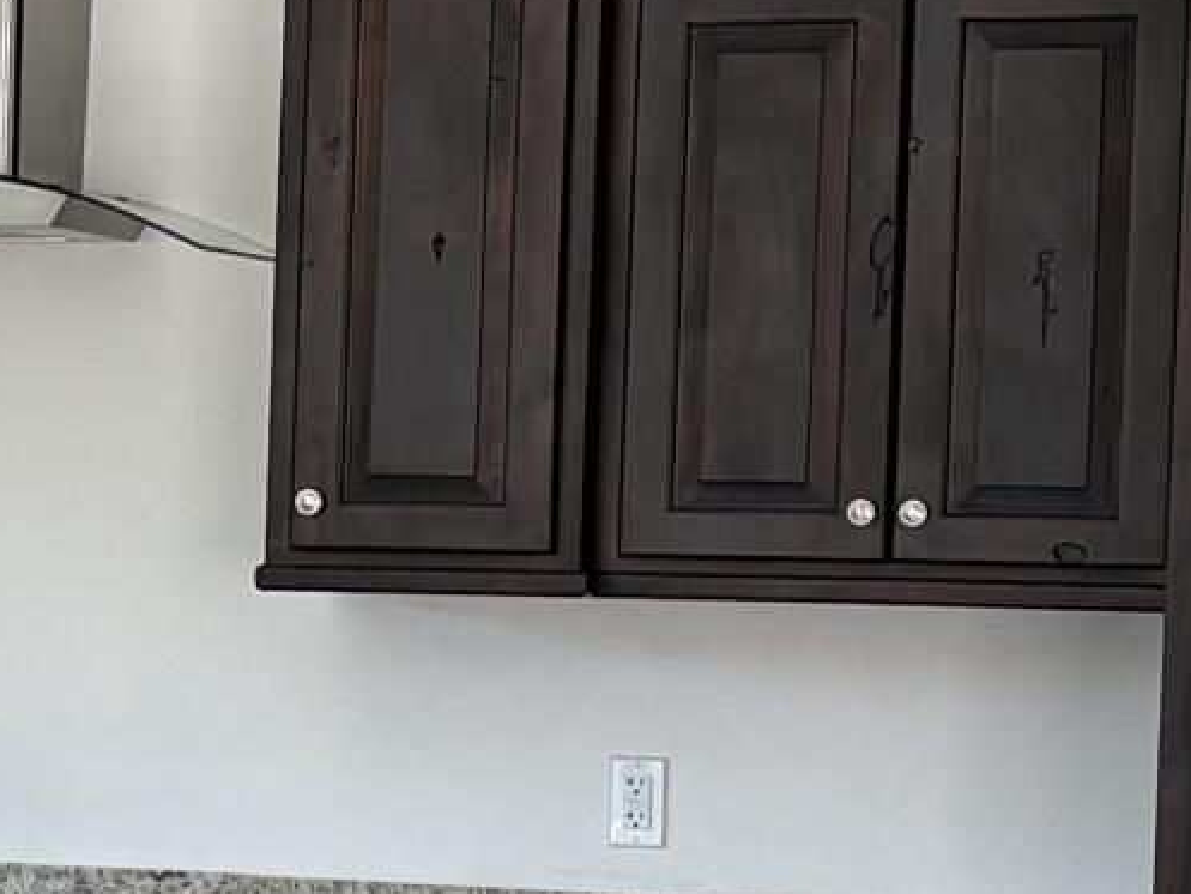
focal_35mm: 157
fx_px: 5403
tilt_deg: -2.6
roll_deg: -1.2
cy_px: 762
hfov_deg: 11.7
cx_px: -865
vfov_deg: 9.4
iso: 80
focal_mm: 5.96
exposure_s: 1/122
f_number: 1.6
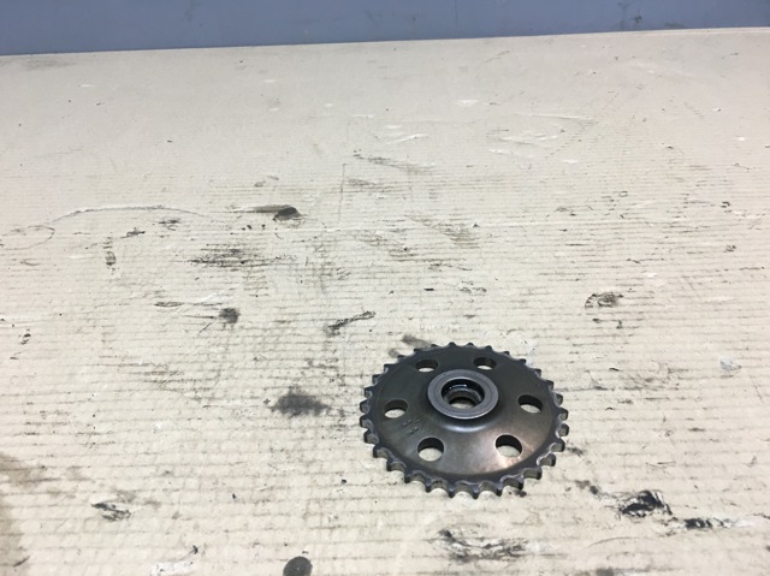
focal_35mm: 29
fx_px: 645
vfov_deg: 48.2
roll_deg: +0.0
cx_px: 385
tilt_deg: -32.9
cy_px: 288
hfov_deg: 61.7
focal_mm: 4.15
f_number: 2.2
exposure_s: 1/33
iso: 50
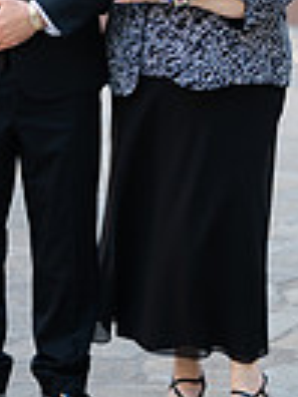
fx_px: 1882
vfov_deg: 11.9
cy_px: -30
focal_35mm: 164
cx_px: 90
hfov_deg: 9.0
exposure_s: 1/320
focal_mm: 50
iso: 64
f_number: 1.8
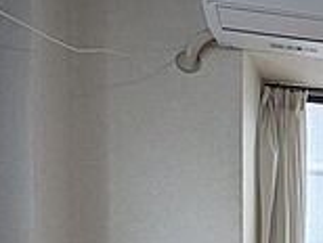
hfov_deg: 22.7
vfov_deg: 23.1
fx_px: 542
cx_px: 550
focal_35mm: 58
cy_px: 295
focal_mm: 1.83
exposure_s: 1/100
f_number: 2.2
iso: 52
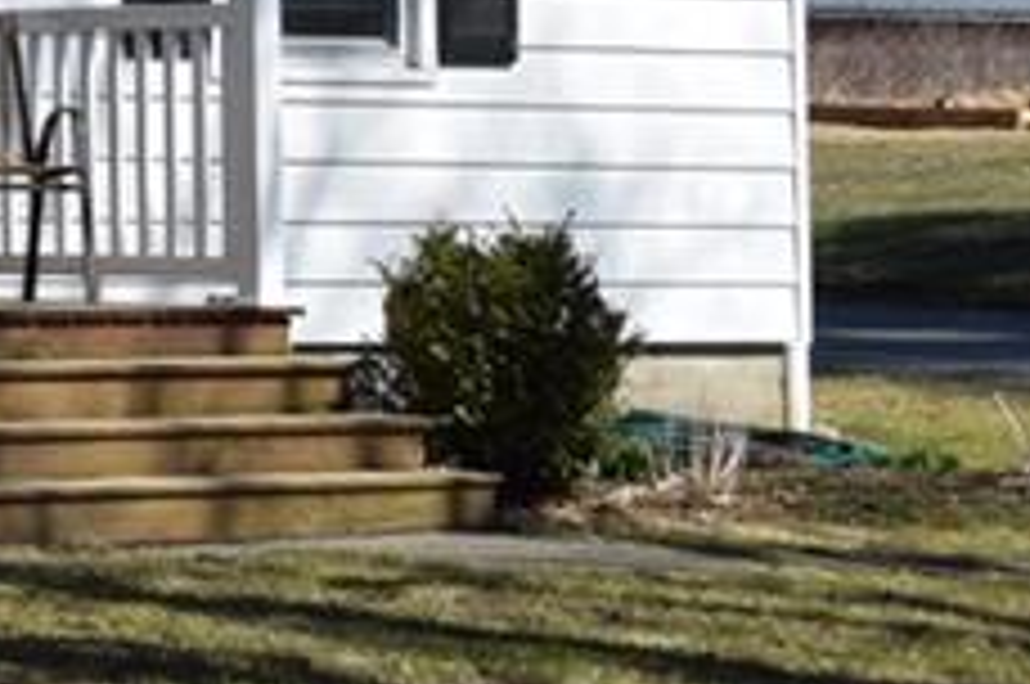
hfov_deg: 9.3
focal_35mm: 208
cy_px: -369
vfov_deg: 6.5
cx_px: -1057
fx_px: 5949
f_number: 10
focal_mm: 31
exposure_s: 1/400
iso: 200
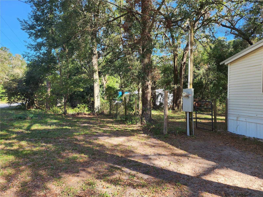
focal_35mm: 23
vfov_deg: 58.9
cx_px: 132
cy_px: 98
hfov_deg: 73.9
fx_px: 175
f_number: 1.8
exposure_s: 1/181
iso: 12
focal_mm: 6.4
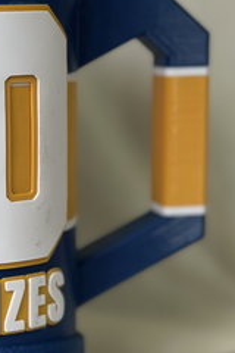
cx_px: -32
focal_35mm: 111
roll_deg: -0.4
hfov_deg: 12.1
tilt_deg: -9.0
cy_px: 204
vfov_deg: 18.4
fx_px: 1087
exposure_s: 1/60
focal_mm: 6.86
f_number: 1.78
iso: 160
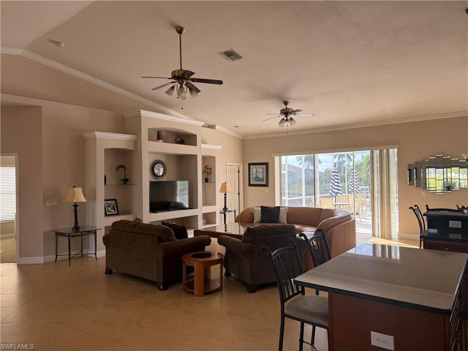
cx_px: 234
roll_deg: +0.2
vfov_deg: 56.8
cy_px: 176
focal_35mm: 24
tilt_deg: +1.2
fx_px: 324
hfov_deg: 71.6
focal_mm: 6.76
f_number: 1.78
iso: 100
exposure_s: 1/286
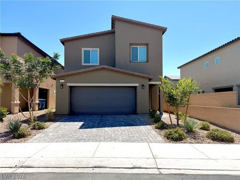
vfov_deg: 56.8
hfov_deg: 71.6
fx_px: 166
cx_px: 120
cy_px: 90
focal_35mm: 24
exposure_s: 1/5319
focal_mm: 6.76
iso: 80
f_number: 1.78
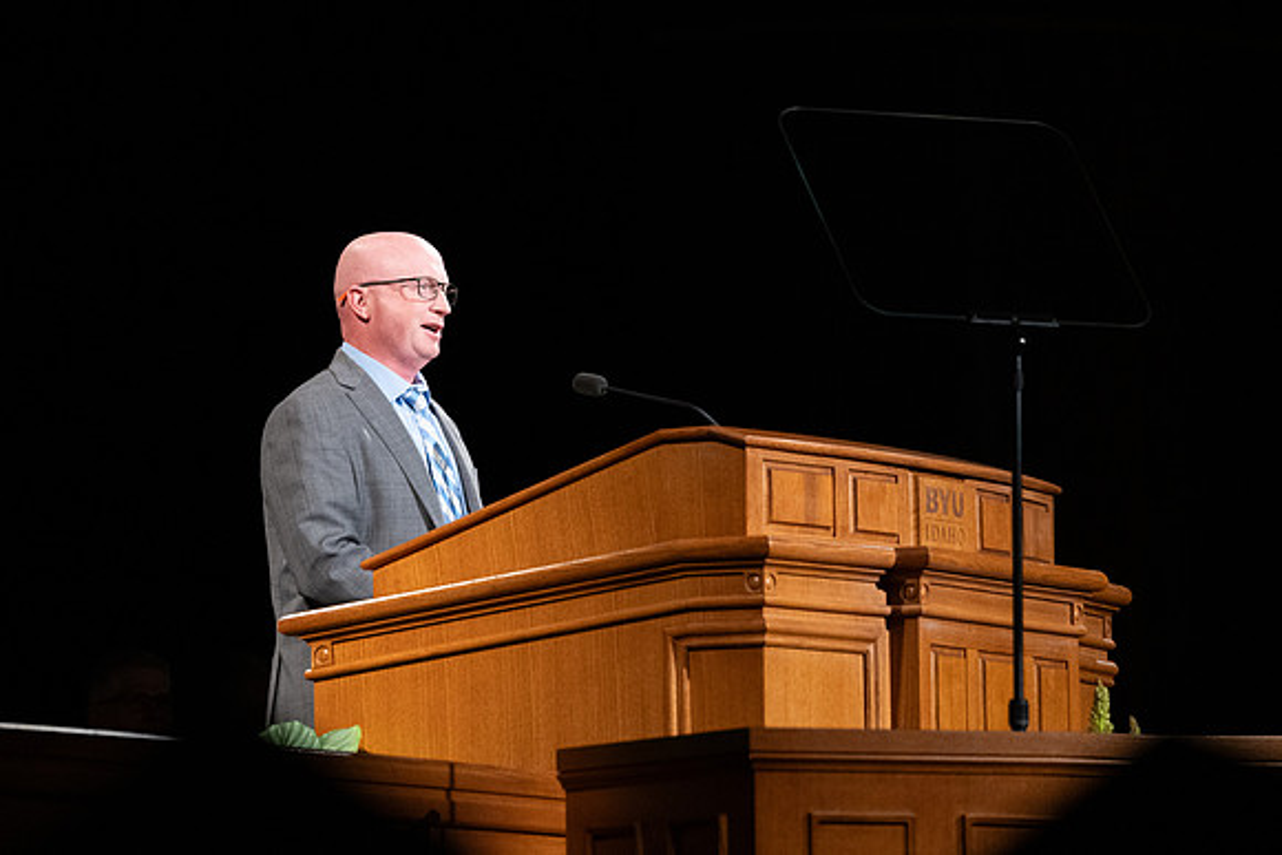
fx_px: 9638
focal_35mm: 271
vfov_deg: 5.1
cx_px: 374
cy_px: 287
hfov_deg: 7.6
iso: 3200
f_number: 3.2
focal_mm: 180
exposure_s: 1/320
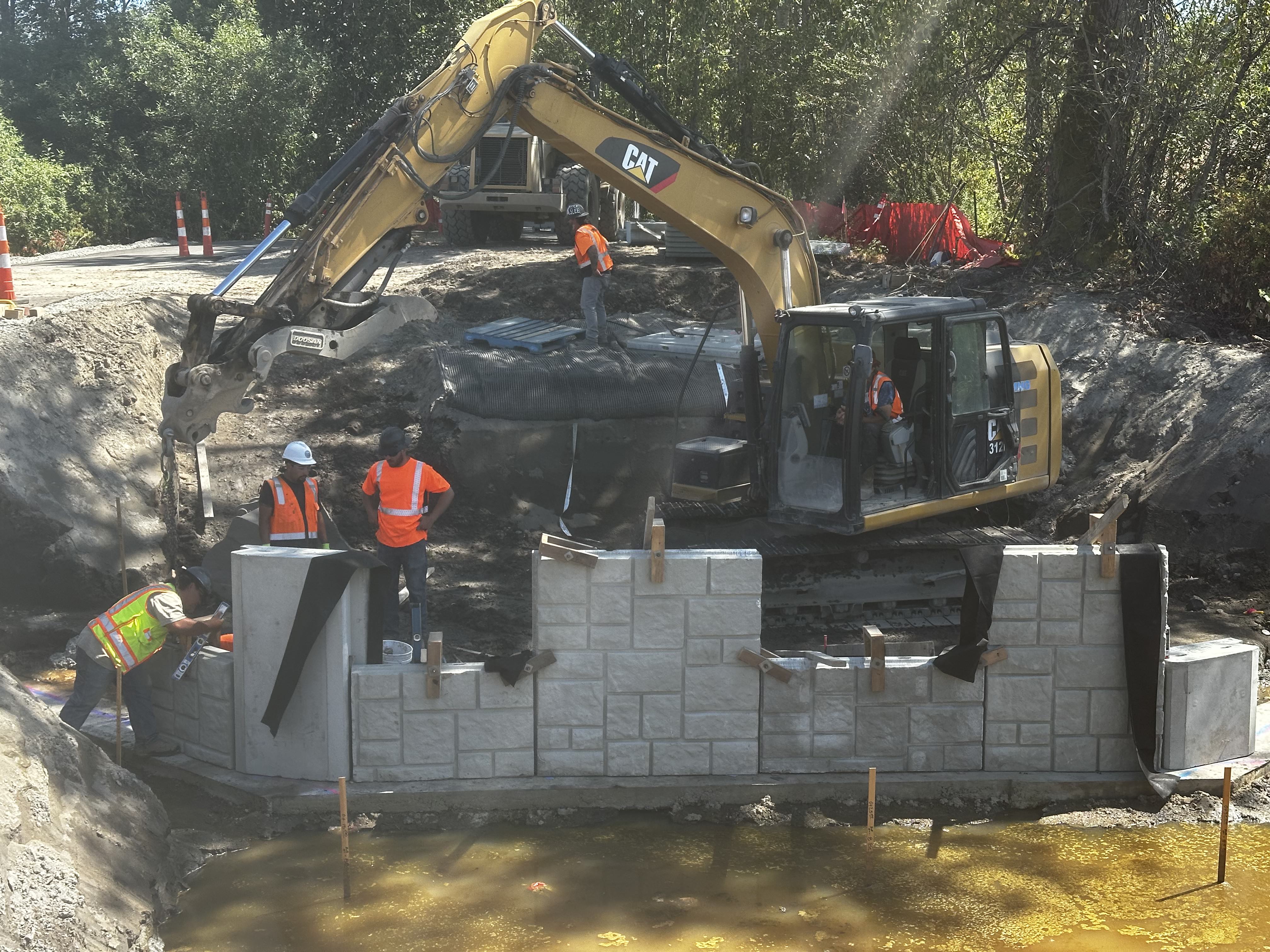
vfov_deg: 30.3
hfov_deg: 39.7
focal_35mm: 48
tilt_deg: -8.7
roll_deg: -0.5
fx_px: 1761
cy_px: 476
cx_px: 635
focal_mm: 6.86
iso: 64
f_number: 1.78
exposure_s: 1/1323
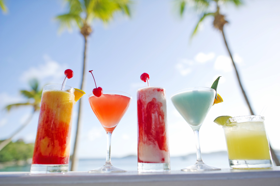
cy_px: 93
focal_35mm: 24
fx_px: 187
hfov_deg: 73.8
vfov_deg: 53.1
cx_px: 140
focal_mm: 24
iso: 400
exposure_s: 1/8000
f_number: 2
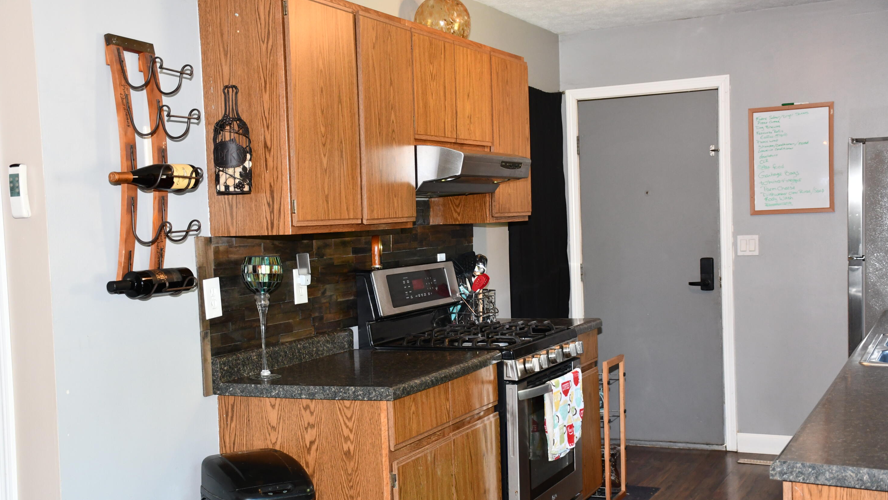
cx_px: 445
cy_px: 275
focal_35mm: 48
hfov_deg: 42.9
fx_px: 1130
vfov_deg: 24.9
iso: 1400
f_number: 4
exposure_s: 1/60
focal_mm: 30
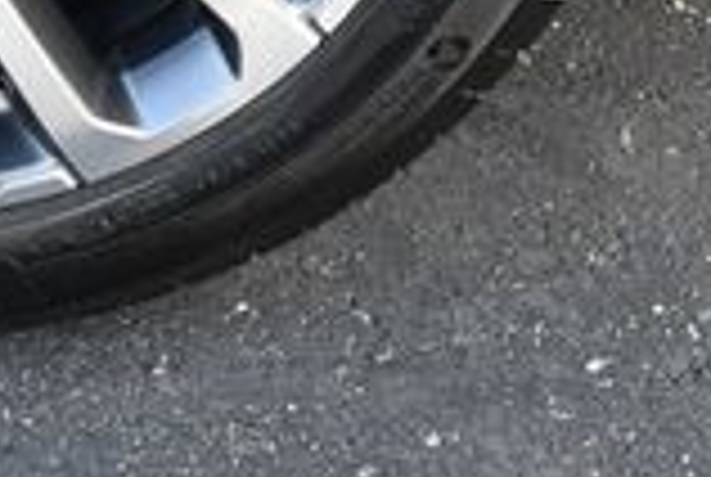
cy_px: -252
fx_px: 2889
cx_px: -171
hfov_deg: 13.6
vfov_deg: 9.2
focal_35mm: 146
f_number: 5.6
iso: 320
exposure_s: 1/250
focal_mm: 18
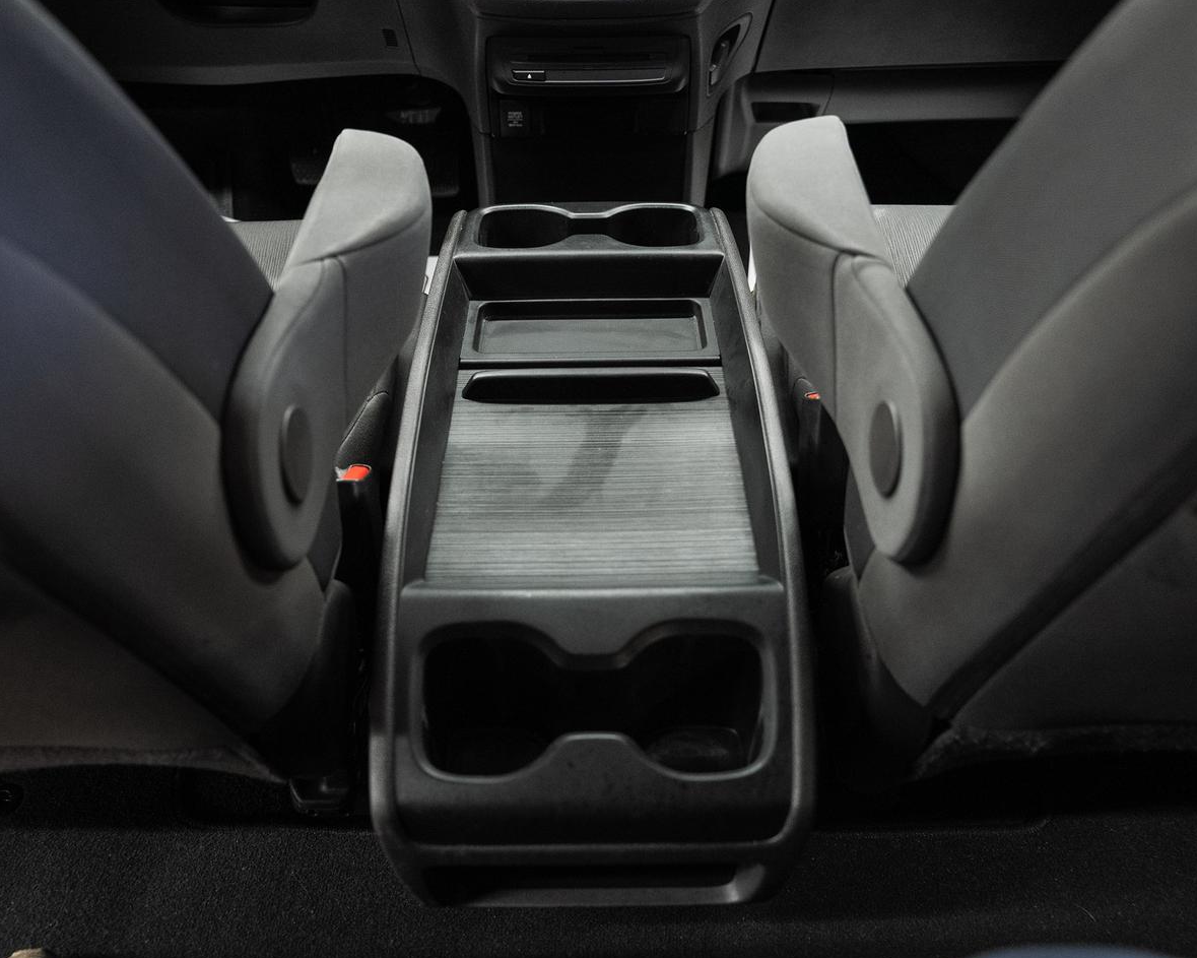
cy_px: 485
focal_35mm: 29
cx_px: 583
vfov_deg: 50.0
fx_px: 1027
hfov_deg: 60.4
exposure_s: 1/40
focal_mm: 25.3
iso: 1250
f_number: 3.5
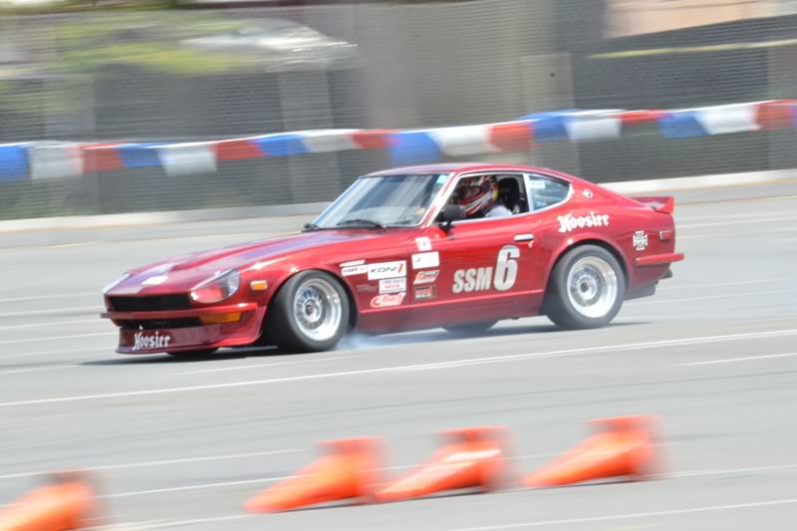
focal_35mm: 300
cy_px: 266
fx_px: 6640
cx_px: 398
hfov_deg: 6.9
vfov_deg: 4.6
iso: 400
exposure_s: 1/40
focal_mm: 200
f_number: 25
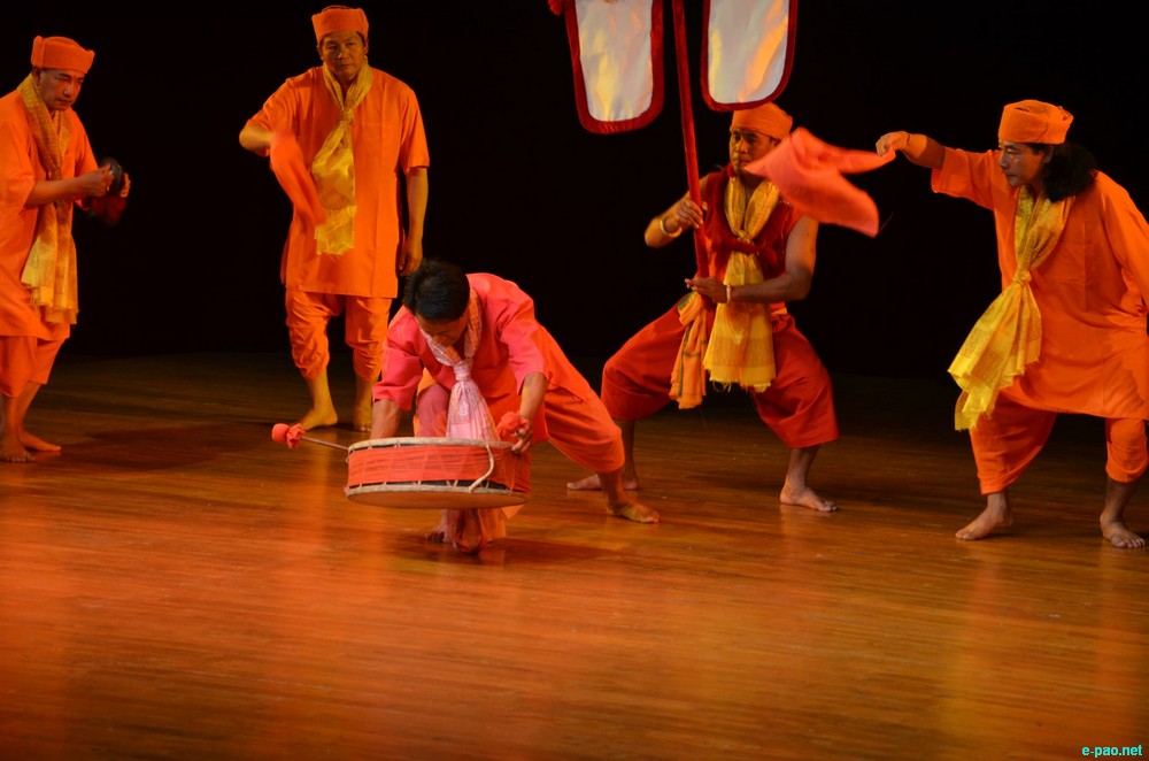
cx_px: 574
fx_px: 4060
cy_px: 380
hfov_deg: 16.1
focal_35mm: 128
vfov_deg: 10.7
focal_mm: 85
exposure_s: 1/60
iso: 640
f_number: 5.6
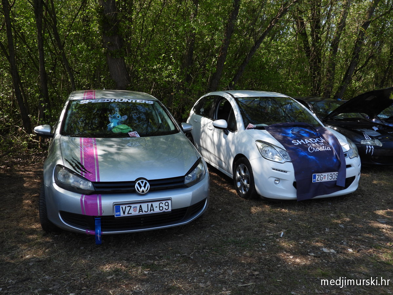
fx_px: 341
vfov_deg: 46.8
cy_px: 148
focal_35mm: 30
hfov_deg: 60.0
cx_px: 196
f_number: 3.2
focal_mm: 5.4
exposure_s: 1/500
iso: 100
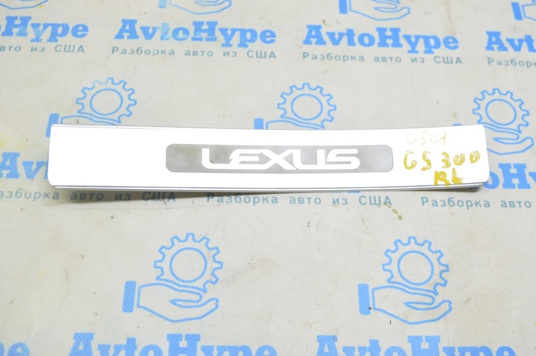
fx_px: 603
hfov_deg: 48.0
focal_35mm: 40
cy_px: 178
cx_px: 268
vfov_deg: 33.0
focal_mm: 27
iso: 400
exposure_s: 1/20
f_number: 5.6
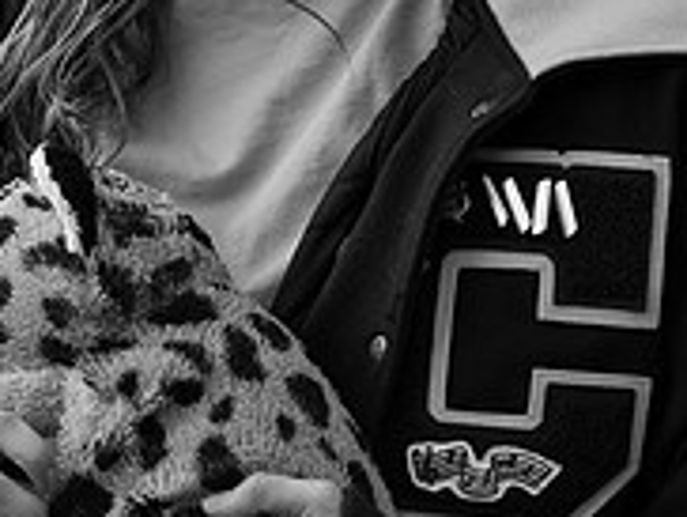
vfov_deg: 2.8
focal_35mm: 527
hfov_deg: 3.8
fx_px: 10473
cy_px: -2
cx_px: -23
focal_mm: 153
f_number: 2.8
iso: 500
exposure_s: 1/500
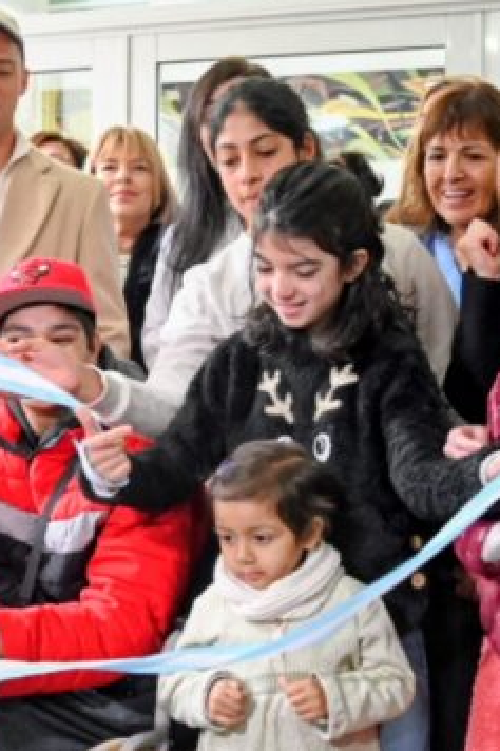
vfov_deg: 29.2
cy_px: 404
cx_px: 245
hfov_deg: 19.7
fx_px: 1439
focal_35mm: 69
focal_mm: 24
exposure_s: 1/160
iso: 1600
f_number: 4
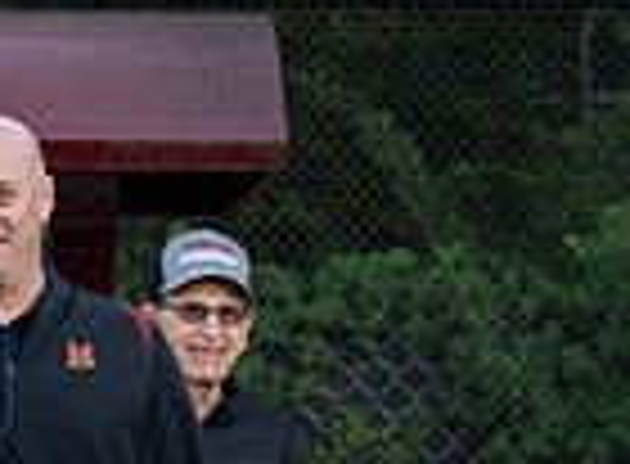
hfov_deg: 1.6
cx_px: -444
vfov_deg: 1.2
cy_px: 575
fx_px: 22143
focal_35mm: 1225
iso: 2200
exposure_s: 1/640
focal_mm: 200
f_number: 5.6
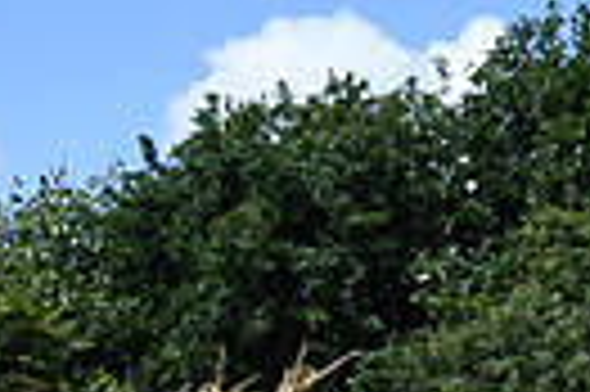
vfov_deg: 8.5
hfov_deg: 11.4
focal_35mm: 160
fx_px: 2619
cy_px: 38
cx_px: 1243
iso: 1400
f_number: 8
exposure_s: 1/4000
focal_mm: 24
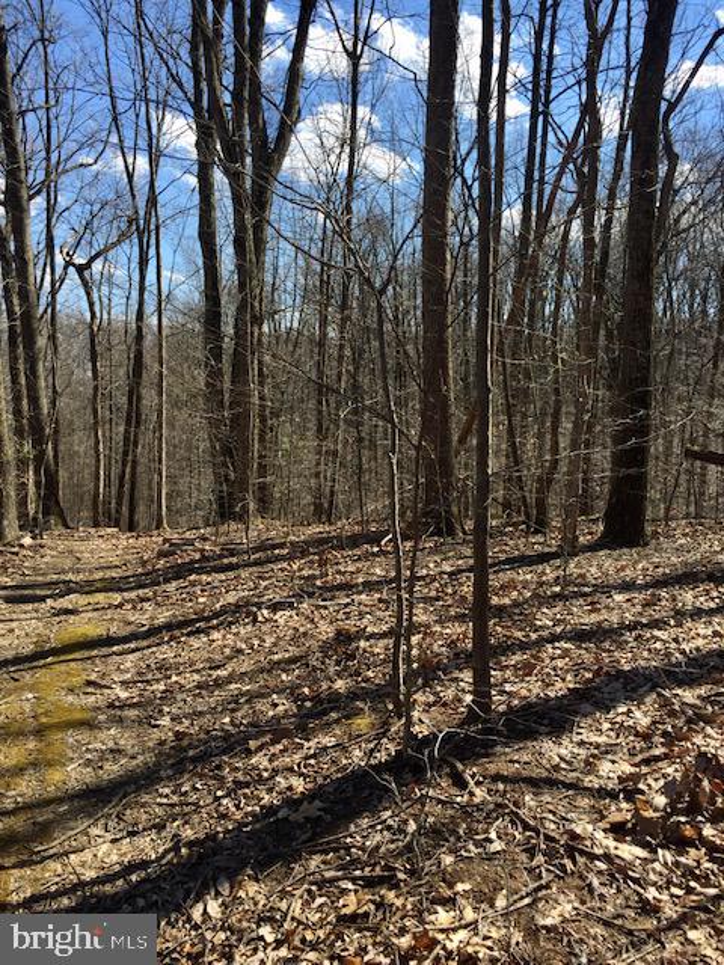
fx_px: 809
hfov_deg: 48.2
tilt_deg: -6.1
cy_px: 482
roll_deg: -1.5
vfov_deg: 61.7
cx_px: 362
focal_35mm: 29
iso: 32
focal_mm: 4.15
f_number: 2.2
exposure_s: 1/1099
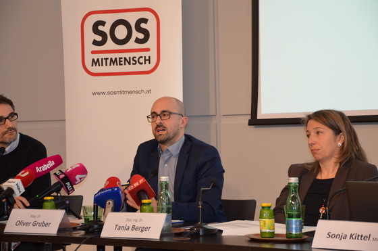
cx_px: 189
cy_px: 126
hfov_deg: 18.2
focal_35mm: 112
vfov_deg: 12.1
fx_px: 1179
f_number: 5.3
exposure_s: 1/60
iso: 1000
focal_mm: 75
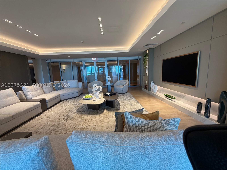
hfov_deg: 102.1
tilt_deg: -7.4
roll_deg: +3.3
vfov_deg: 85.7
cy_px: 85
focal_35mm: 14
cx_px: 114
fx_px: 92
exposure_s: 1/120
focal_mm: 2.22
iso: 125
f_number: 2.2
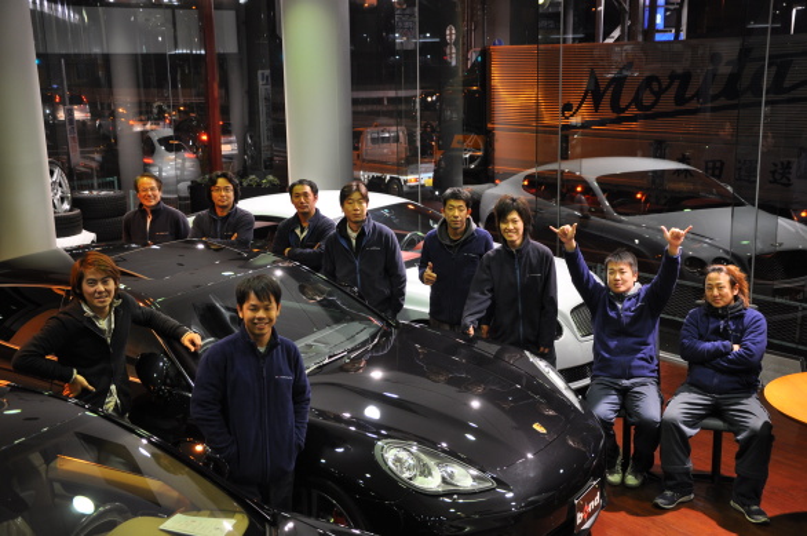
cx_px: 404
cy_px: 268
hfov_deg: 43.7
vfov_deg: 29.8
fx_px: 1007
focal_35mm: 45
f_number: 5
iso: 400
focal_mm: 30
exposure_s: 1/25
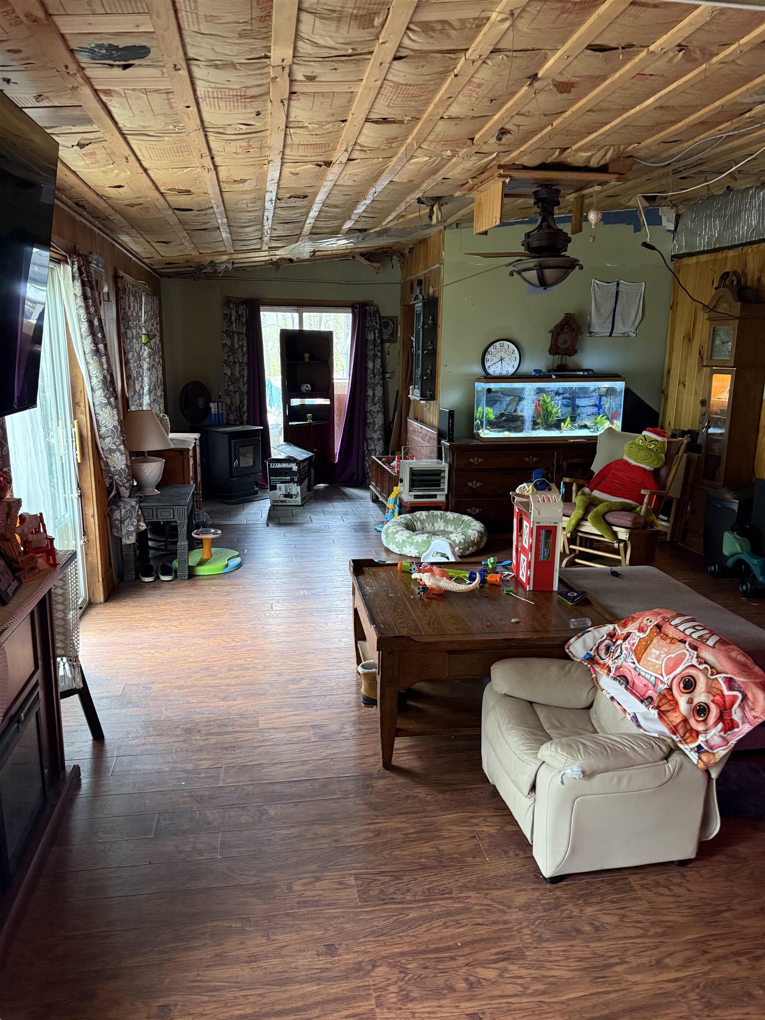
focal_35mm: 24
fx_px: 707
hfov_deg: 56.8
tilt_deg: -12.2
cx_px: 382
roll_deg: -1.2
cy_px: 510
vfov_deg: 71.6
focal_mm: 6.76
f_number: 1.78
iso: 500
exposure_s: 1/60
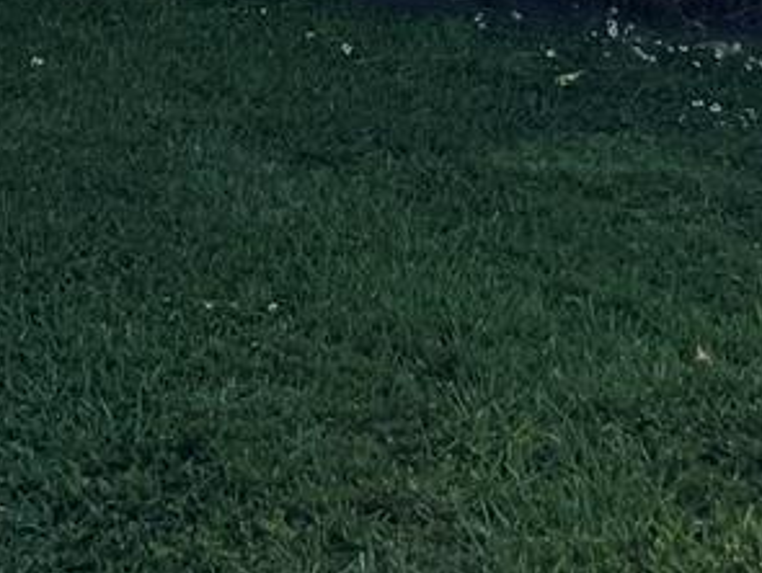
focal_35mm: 130
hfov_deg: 14.7
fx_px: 2865
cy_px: -883
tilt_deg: +6.0
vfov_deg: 9.8
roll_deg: -3.2
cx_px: -103
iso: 80
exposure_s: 1/6410
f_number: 1.78
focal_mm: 6.76
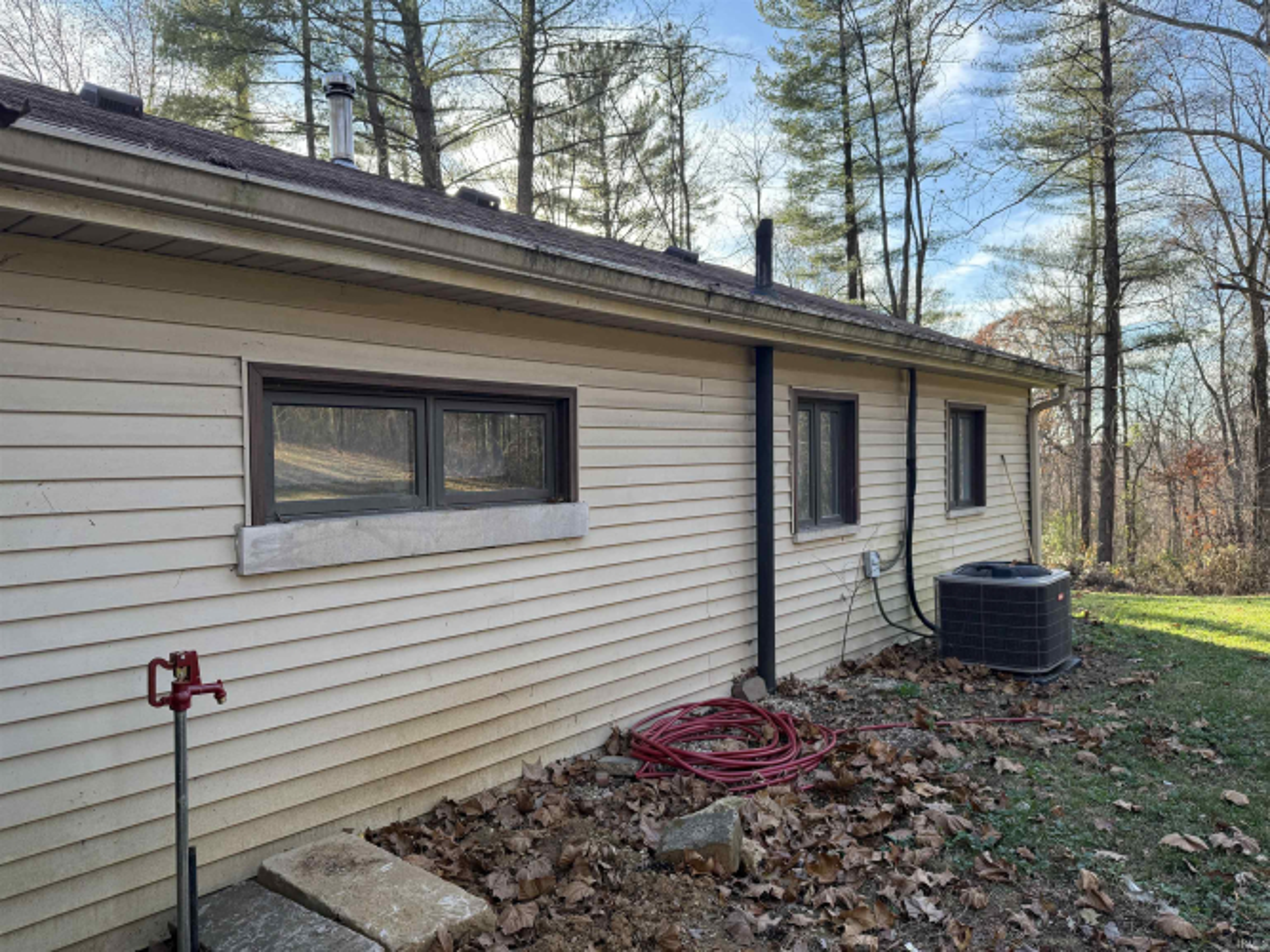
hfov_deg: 71.6
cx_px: 635
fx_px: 880
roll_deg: +0.8
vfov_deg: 56.8
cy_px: 476
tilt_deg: -1.7
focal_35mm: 24
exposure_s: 1/521
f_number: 1.78
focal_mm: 6.76
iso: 100
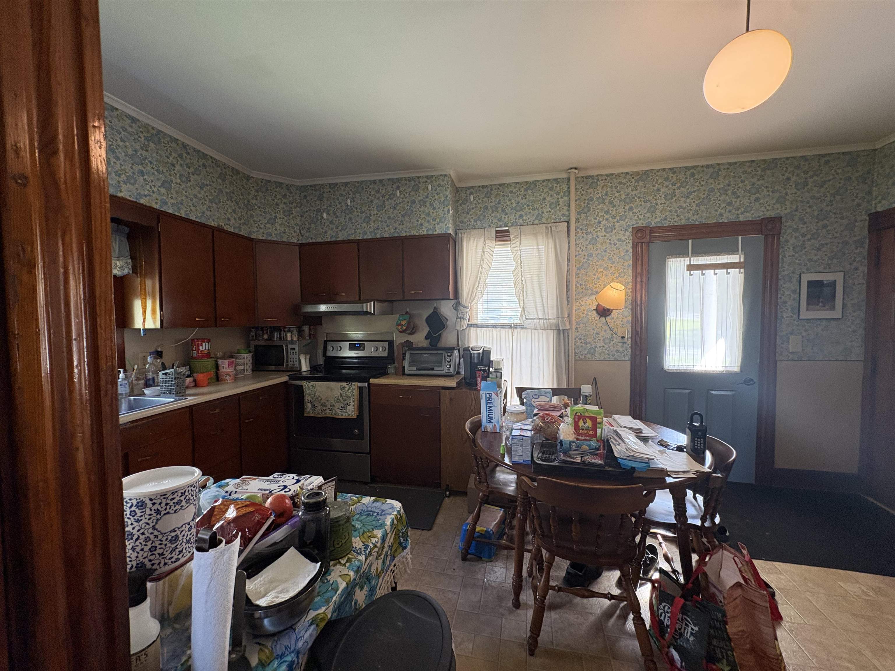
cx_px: 448
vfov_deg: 85.7
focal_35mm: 14
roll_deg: +1.3
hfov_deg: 102.1
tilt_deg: -1.0
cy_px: 336
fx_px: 362
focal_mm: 2.22
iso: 250
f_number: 2.2
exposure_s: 1/59
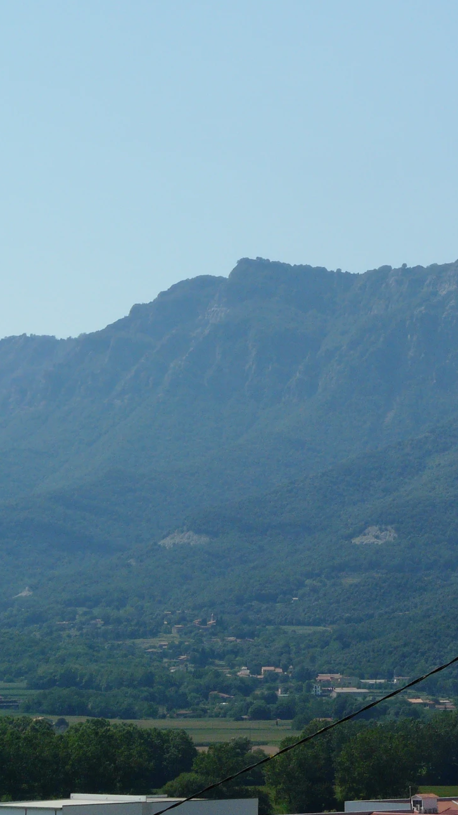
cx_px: 465
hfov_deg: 9.9
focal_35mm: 122
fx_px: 2635
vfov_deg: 17.6
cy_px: 380
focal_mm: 12.3
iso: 100
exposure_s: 1/500
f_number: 6.3
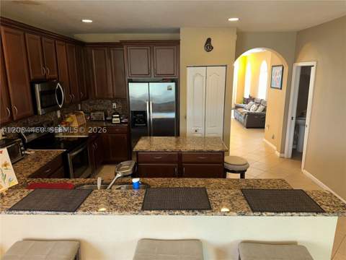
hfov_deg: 71.6
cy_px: 130
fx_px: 240
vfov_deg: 56.8
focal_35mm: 24
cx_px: 173
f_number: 1.78
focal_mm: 6.86
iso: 80
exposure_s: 1/17
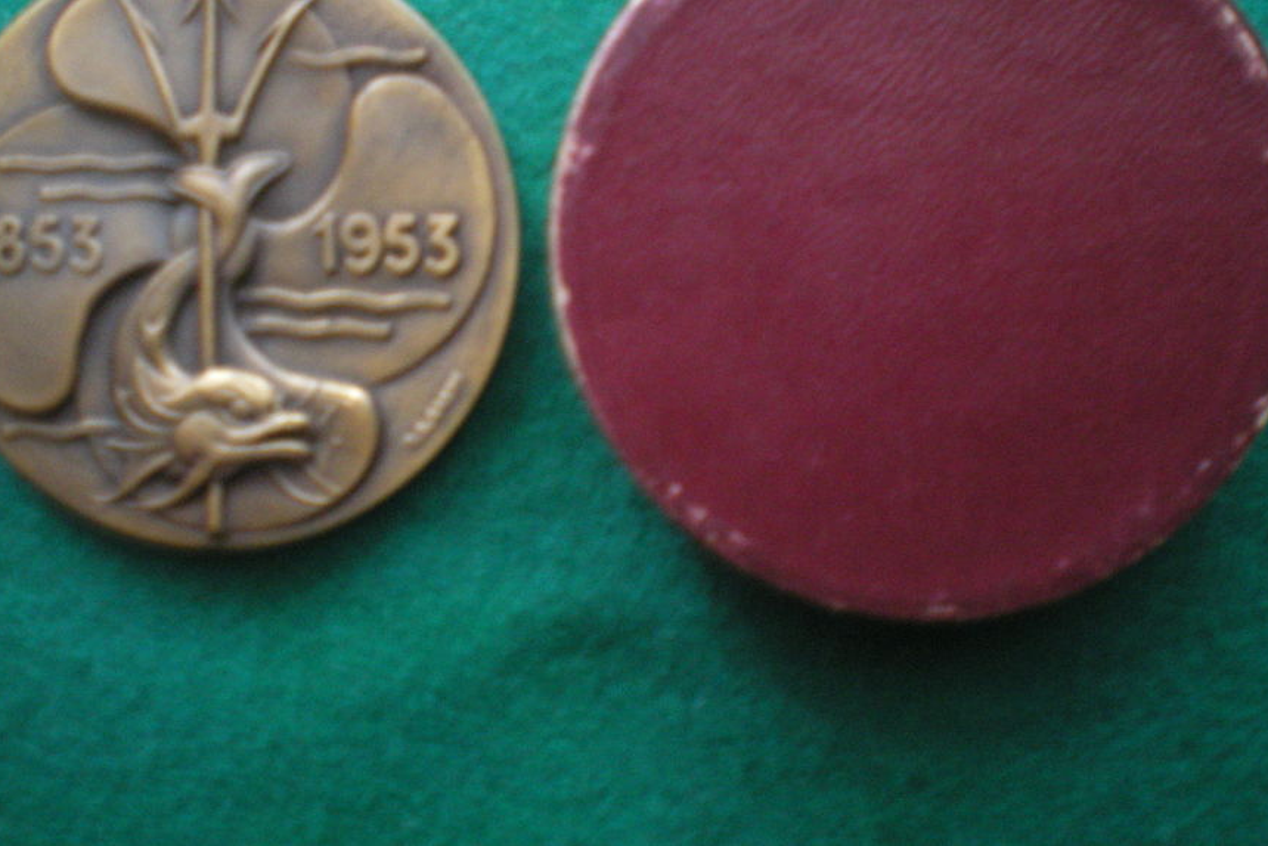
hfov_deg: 42.7
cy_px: 294
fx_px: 1620
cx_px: 605
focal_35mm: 46
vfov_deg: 29.1
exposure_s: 1/8
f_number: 3.1
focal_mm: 6.3
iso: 400
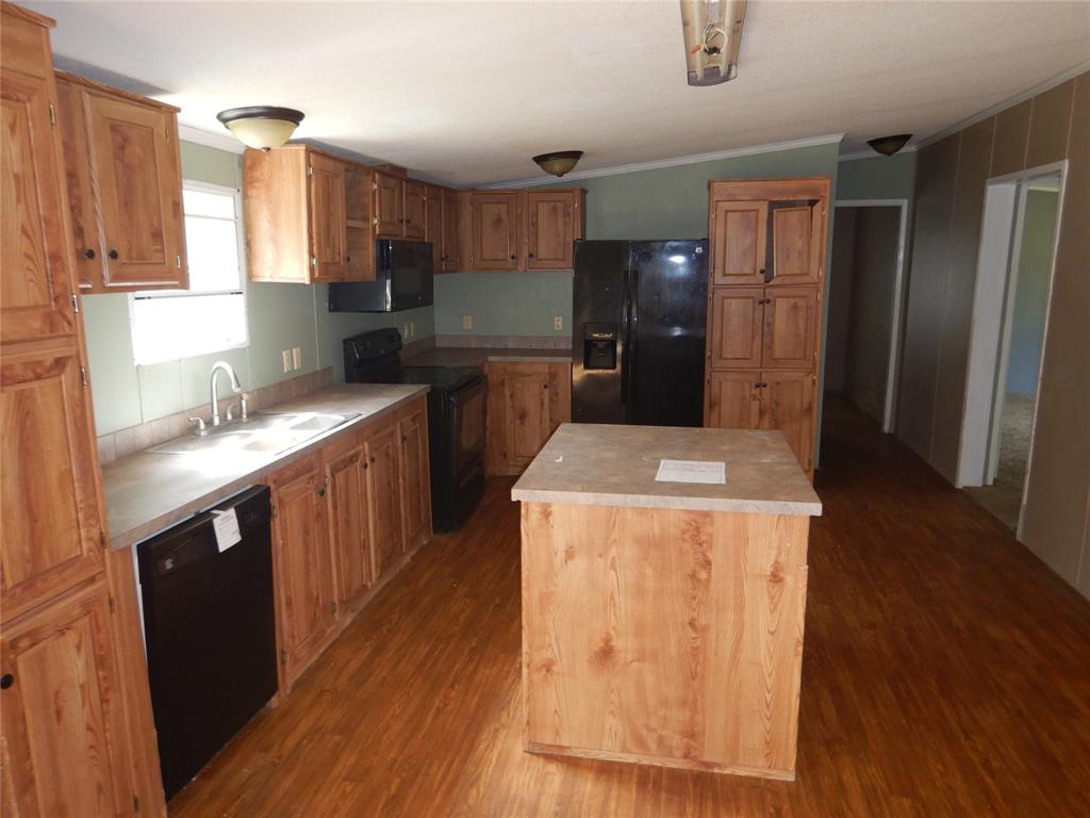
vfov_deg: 56.8
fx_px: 756
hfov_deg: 71.6
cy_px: 409
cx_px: 545
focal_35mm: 24
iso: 200
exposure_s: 1/30
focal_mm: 4.3
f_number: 2.8
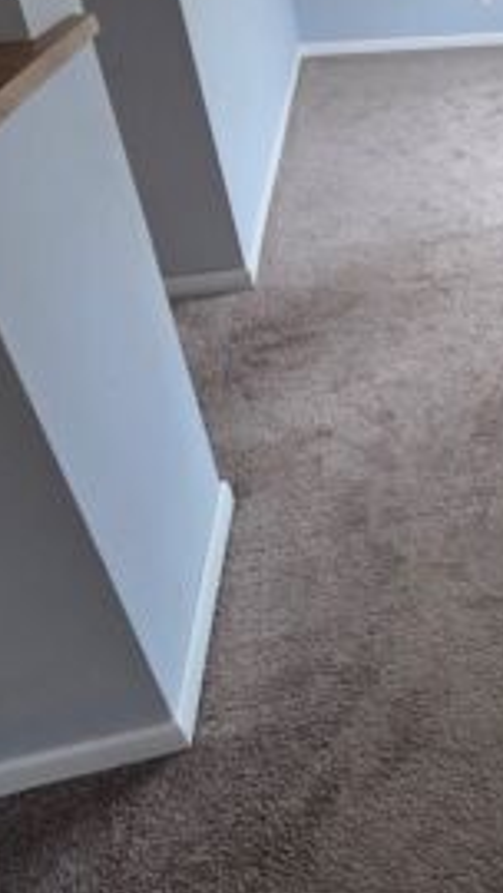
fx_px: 663
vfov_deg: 62.8
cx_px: 576
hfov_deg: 34.7
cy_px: 193
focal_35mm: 28
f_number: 2.2
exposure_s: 1/120
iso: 160
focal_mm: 2.2
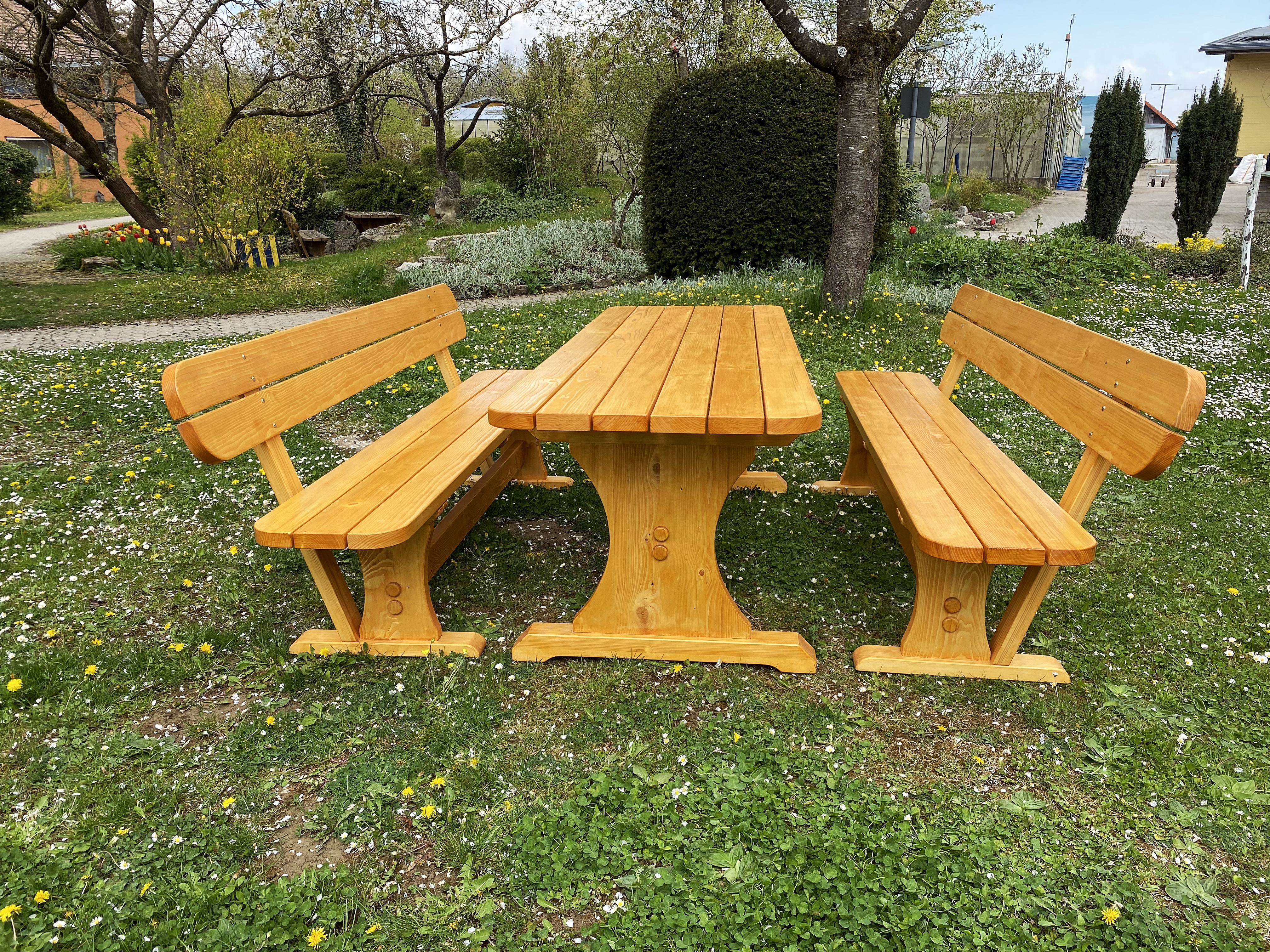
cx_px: 635
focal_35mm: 26
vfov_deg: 53.1
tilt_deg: -17.0
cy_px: 476
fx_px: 954
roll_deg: -1.2
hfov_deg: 67.3
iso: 32
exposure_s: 1/845
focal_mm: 4.25
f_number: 1.8
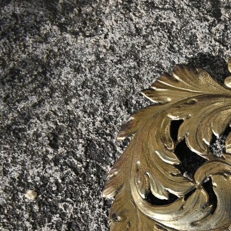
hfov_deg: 19.1
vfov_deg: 21.7
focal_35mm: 76
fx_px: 574
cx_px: 375
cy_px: 249
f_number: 6.3
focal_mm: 18
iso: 100
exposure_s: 1/320
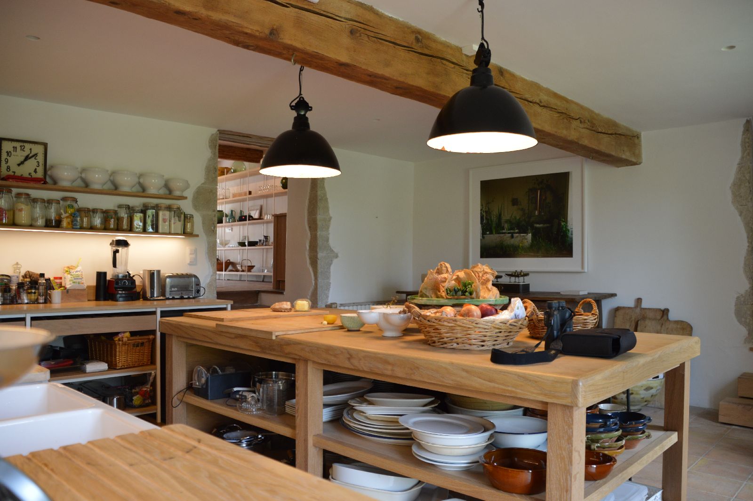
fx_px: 564
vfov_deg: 47.9
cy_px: 250
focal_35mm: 27
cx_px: 376
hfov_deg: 67.4
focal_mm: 18
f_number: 4.5
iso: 400
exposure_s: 1/80
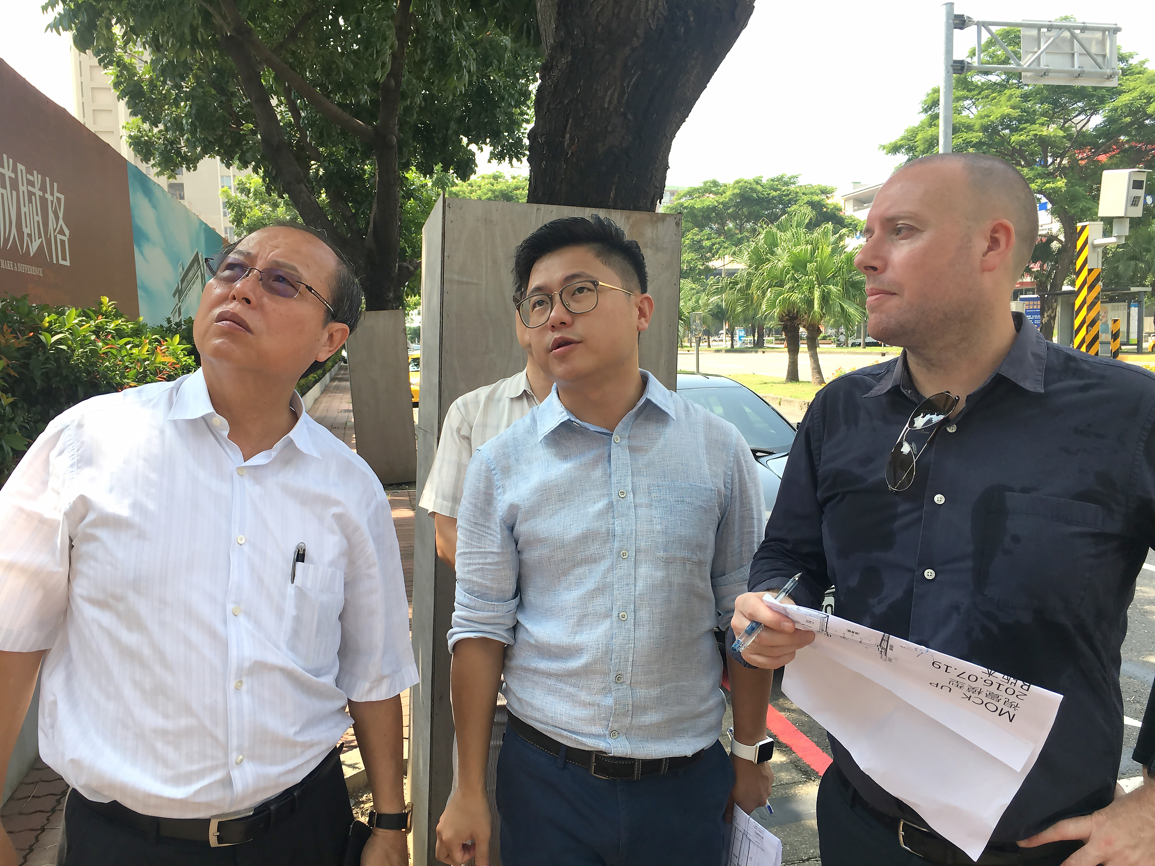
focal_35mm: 29
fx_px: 968
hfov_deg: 61.7
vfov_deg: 48.2
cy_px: 433
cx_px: 578
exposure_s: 1/413
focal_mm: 4.15
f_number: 2.2
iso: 25
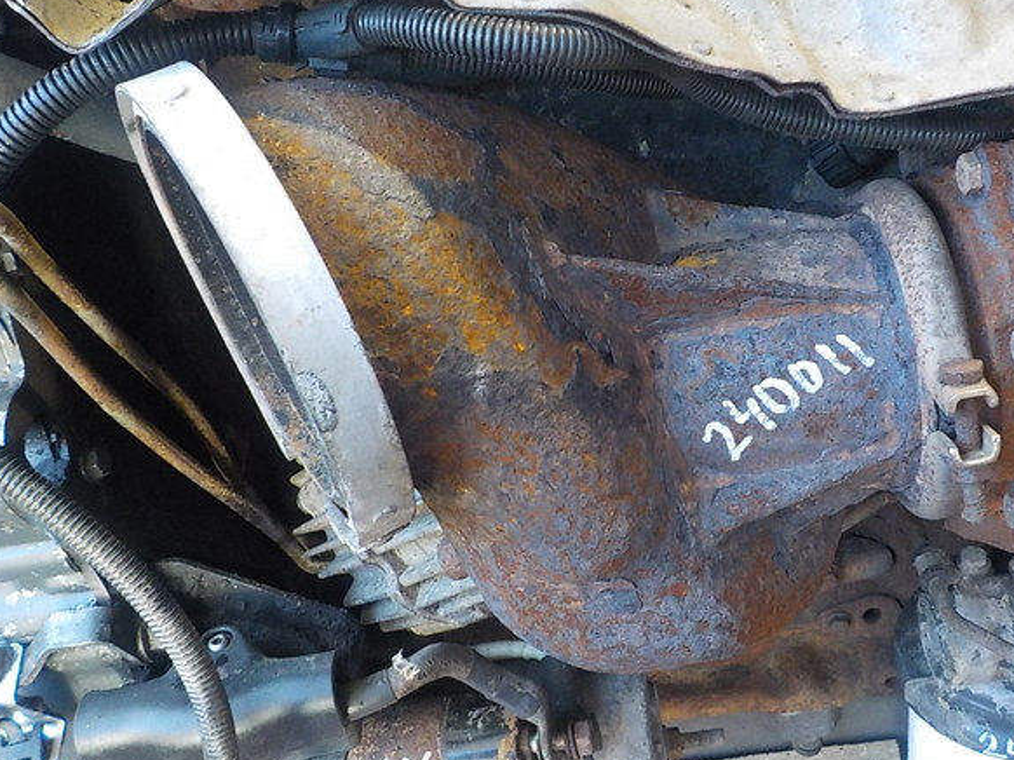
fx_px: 966
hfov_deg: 55.3
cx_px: 547
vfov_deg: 42.9
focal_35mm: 33
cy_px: 380
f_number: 3.3
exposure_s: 1/30
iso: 400
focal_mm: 4.1
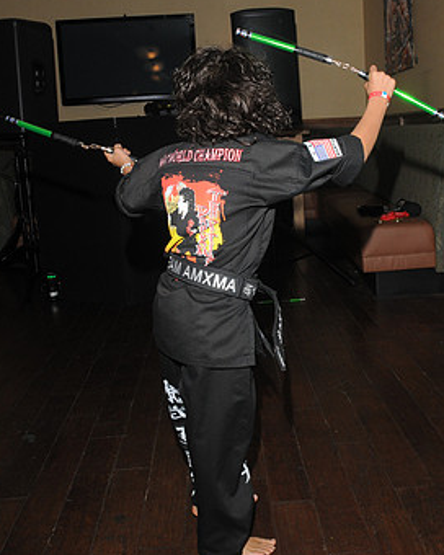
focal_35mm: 48
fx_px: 788
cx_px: 277
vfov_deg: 38.8
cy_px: 279
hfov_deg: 31.3
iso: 400
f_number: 5.6
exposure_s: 1/100
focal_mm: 20
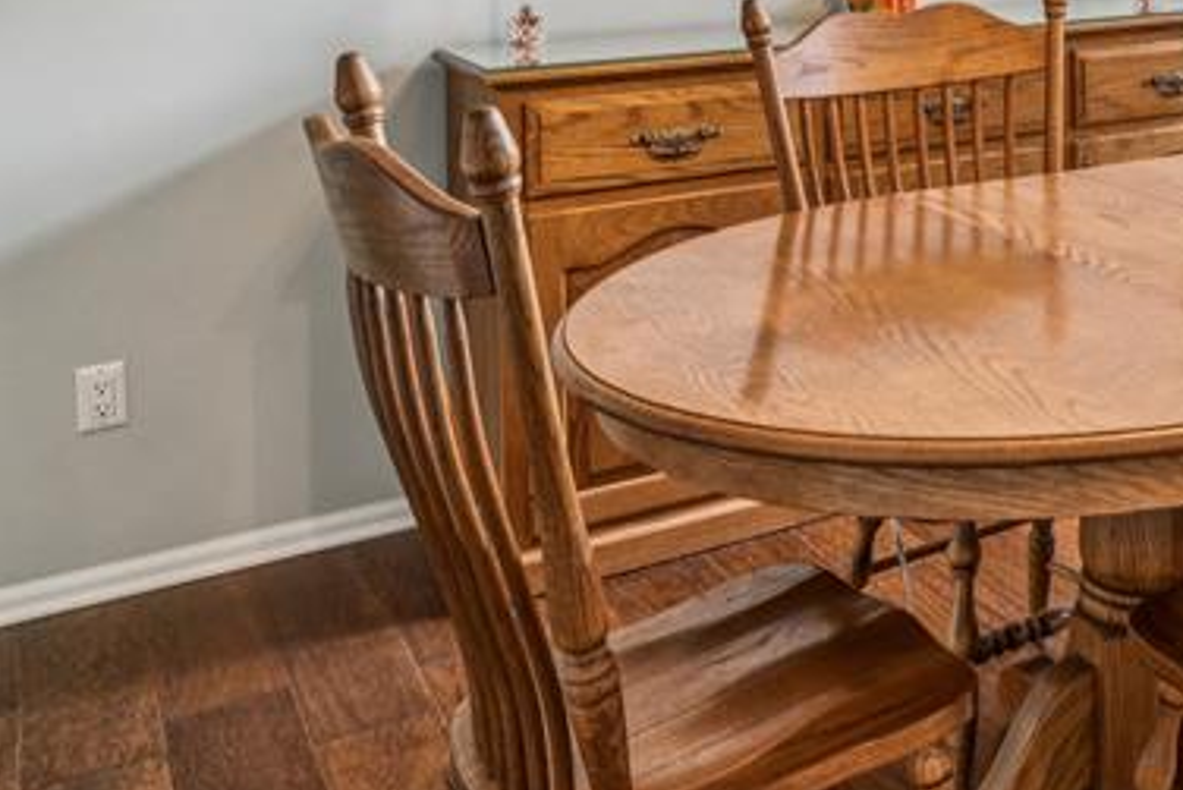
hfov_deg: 33.1
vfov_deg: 25.1
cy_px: -123
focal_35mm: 49
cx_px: 1406
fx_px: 1620
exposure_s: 1/1.67
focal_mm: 18.1
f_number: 13
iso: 400
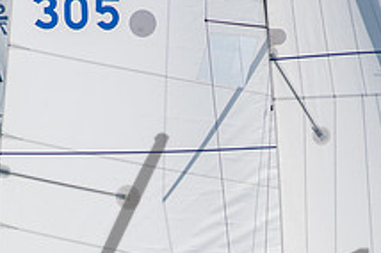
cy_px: 336
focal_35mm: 550
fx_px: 5812
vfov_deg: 2.5
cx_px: 185
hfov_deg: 3.8
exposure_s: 1/1000
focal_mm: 135
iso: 200
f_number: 6.3
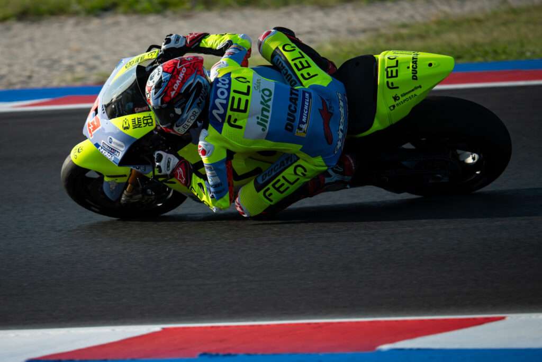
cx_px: 241
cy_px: 187
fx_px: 8093
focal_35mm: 538
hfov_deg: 3.8
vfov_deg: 2.6
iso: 160
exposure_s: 1/1600
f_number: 5
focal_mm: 400
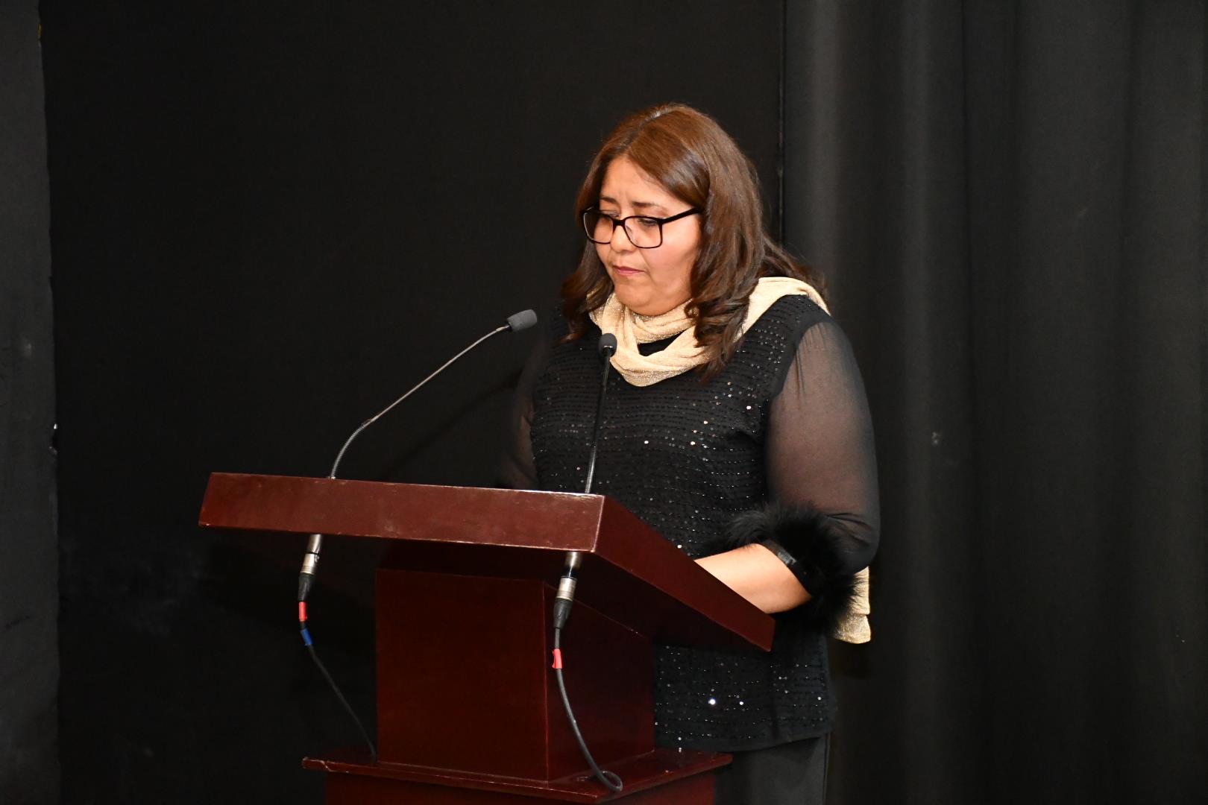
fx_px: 3120
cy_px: 402
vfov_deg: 14.7
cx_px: 604
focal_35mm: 93
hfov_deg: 21.9
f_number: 5
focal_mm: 62
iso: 6400
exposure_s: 1/60
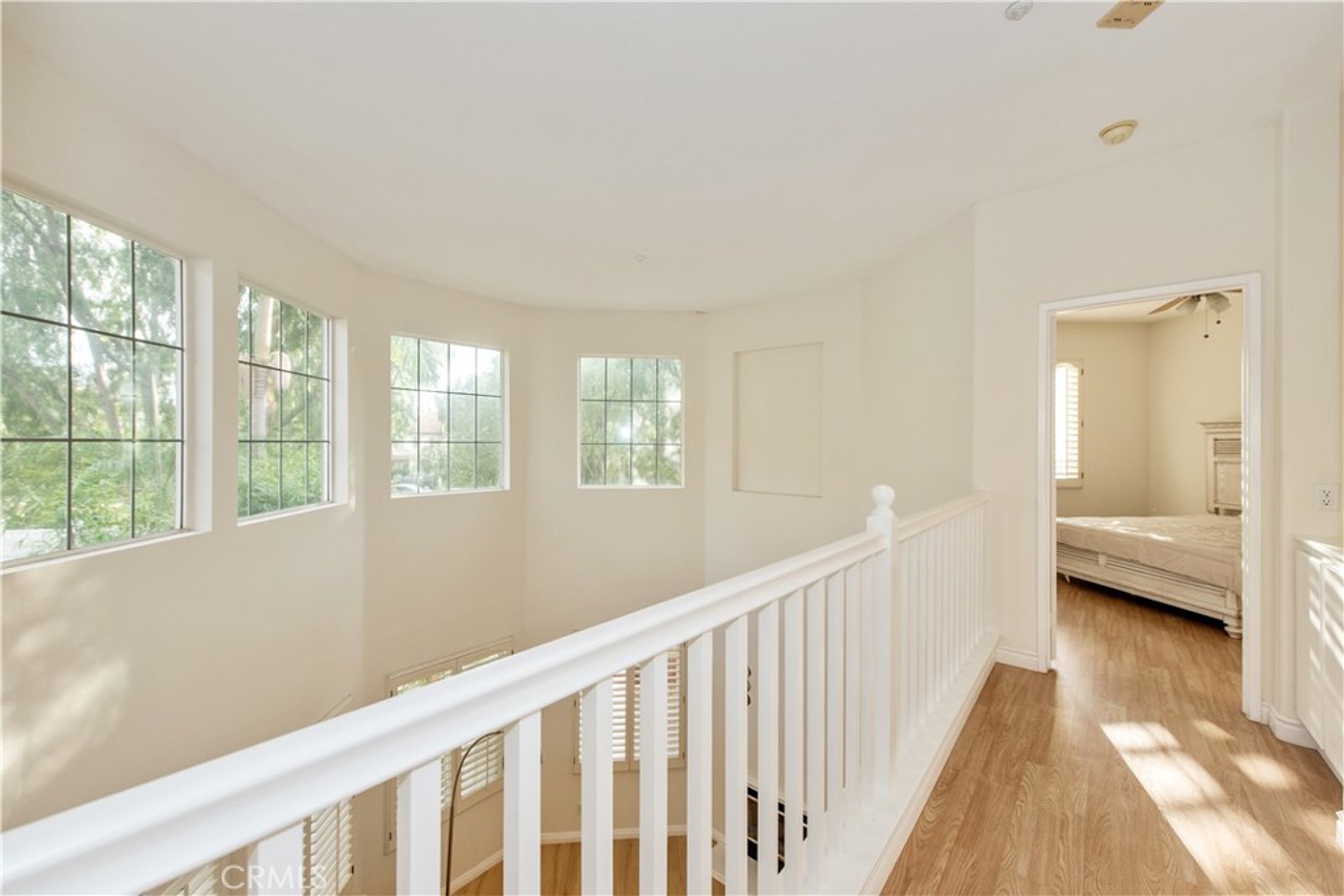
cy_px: 448
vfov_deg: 81.2
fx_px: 523
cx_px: 672
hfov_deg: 104.2
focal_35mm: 14
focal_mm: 14
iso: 800
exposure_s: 1/125
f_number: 5.6
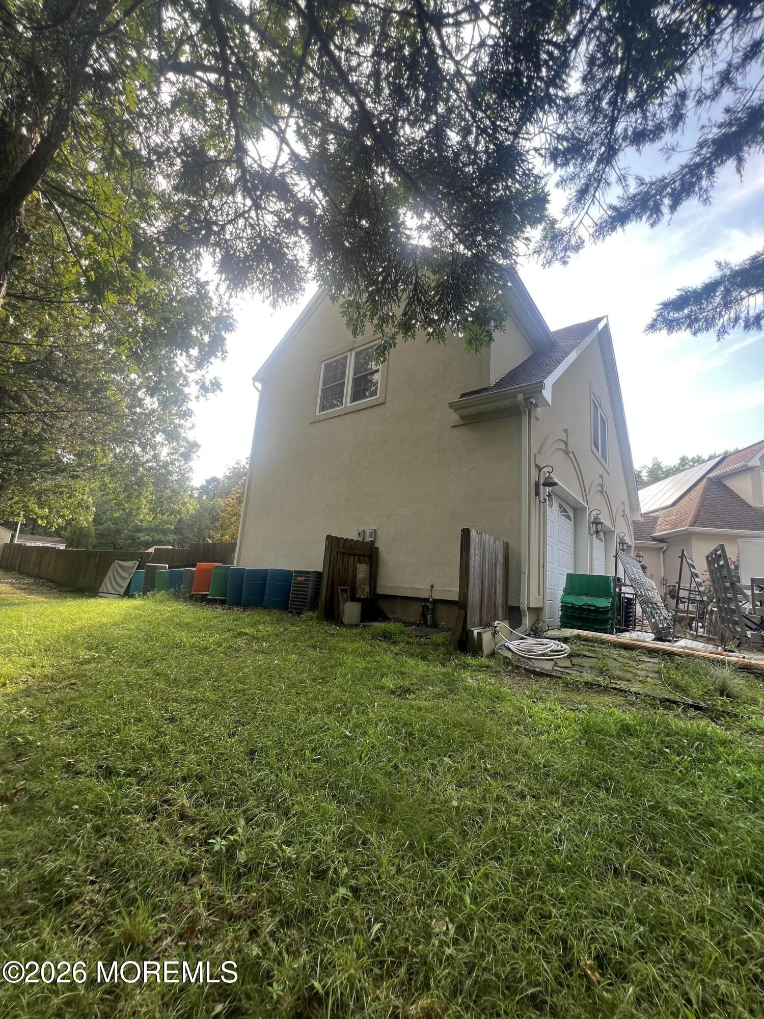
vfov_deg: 106.2
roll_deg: -4.7
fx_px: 383
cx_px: 382
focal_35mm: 13
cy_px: 510
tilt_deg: +12.9
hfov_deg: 89.9
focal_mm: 1.57
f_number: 1.8
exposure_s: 1/204
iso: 32
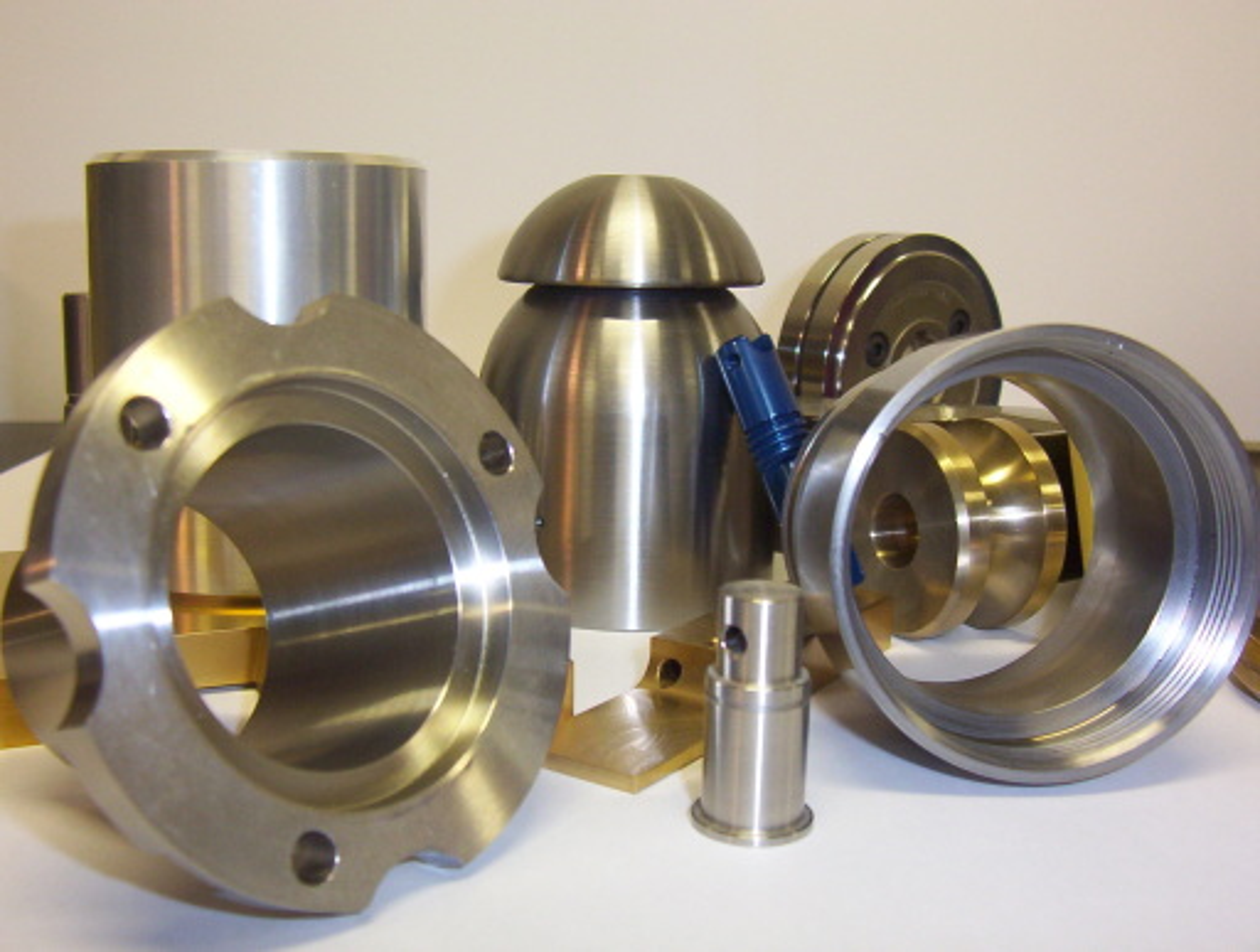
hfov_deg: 51.2
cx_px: 630
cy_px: 476
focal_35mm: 36
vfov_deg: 39.8
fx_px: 1314
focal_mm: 5.54
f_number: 2.76
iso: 140
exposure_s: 1/30
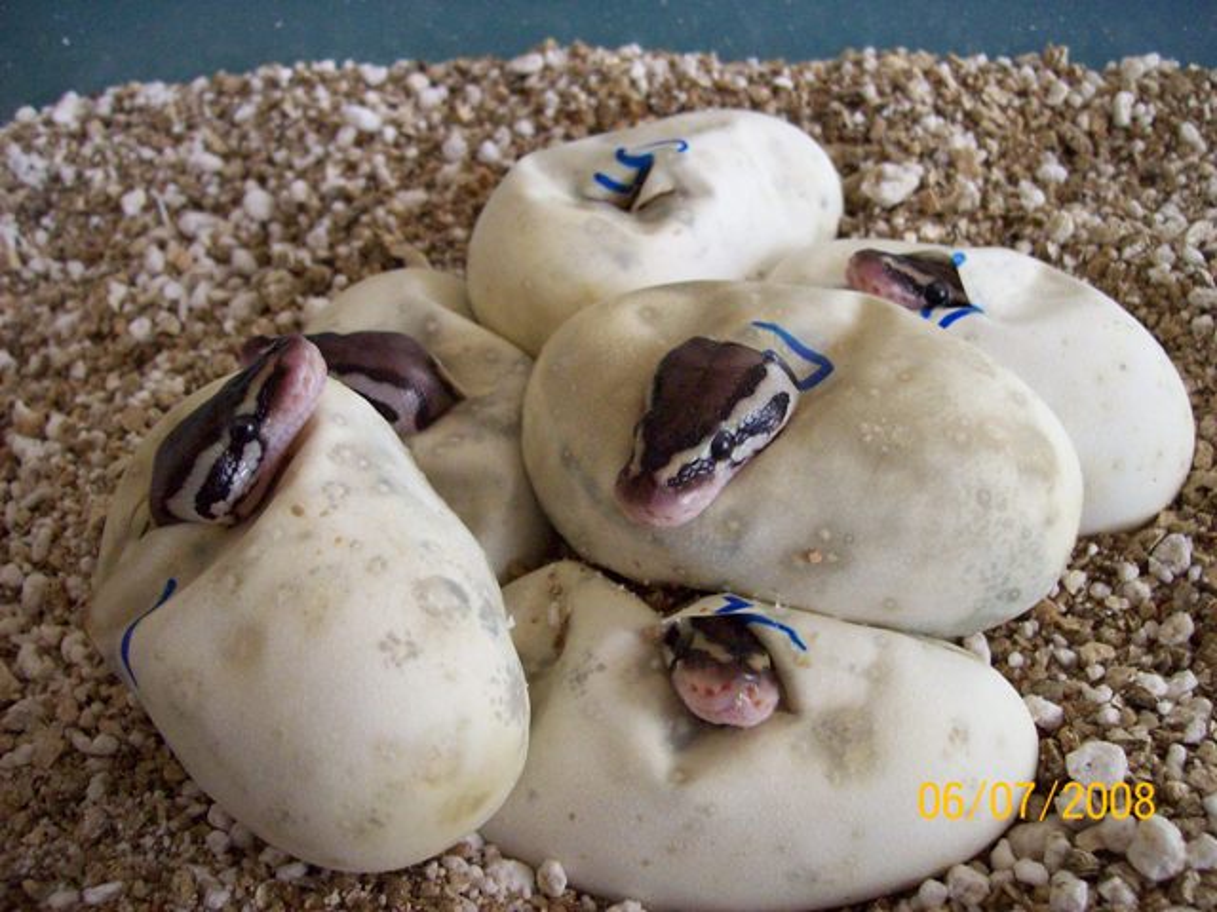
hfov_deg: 51.4
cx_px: 608
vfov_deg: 39.7
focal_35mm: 36
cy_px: 456
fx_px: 1266
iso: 160
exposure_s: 1/12.7
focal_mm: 6
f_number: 2.7
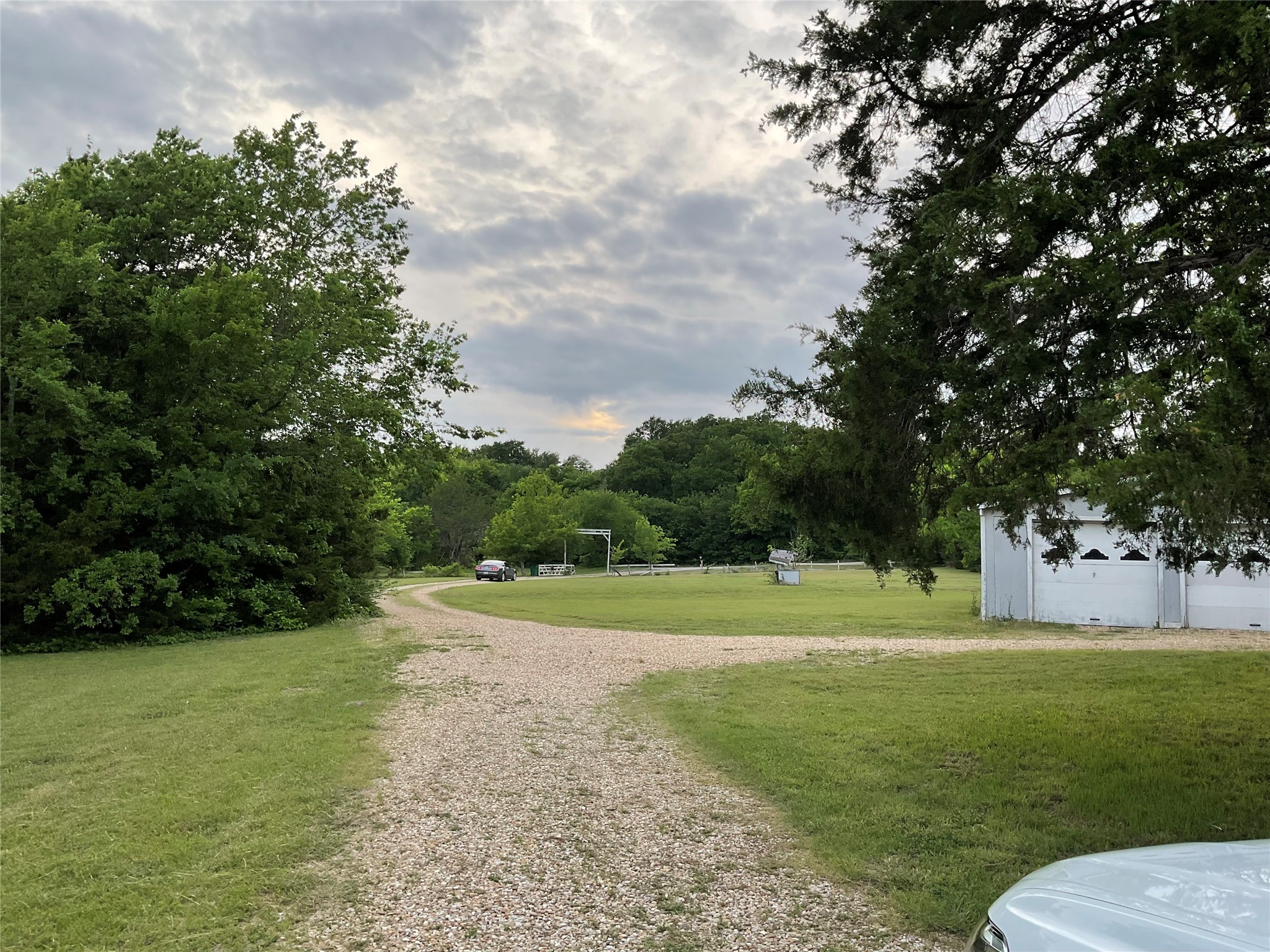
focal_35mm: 29
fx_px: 1064
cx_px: 635
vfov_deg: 48.2
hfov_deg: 61.7
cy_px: 476
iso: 16
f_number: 1.8
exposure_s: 1/362
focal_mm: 3
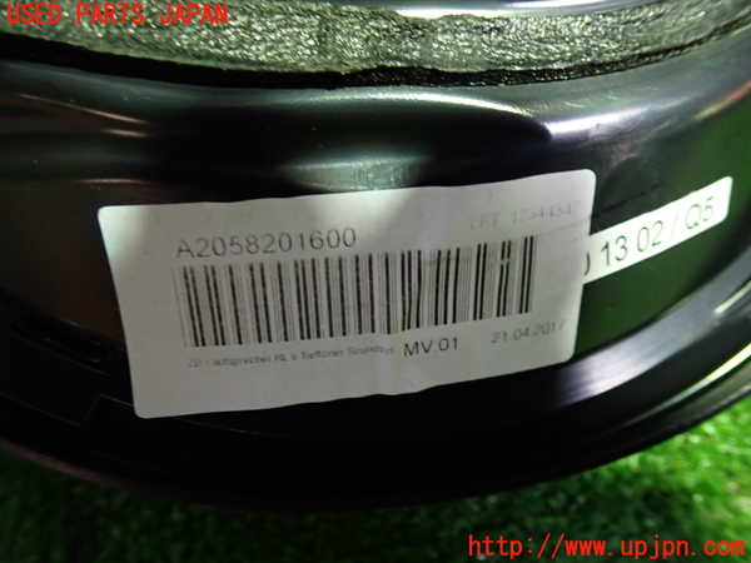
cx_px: 376
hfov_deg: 60.0
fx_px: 651
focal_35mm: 30
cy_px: 282
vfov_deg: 46.8
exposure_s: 1/30
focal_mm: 5.4
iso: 500
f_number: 2.3
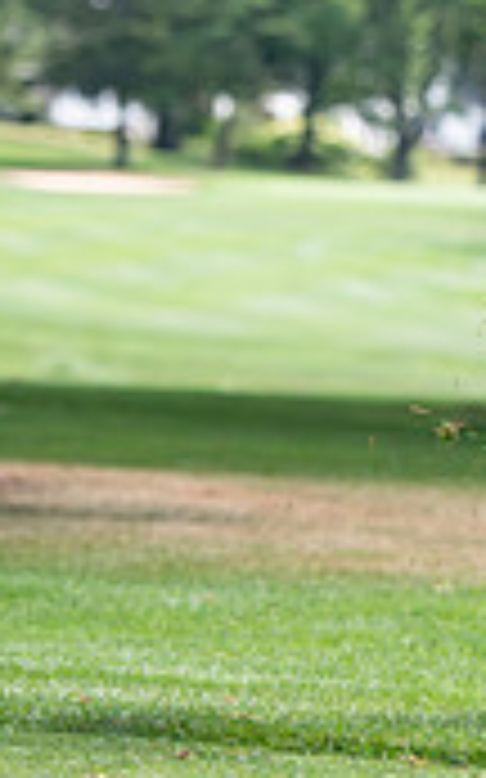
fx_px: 6851
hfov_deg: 4.0
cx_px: 648
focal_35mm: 323
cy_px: 153
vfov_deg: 6.5
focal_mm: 122
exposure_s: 1/800
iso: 250
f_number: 3.5
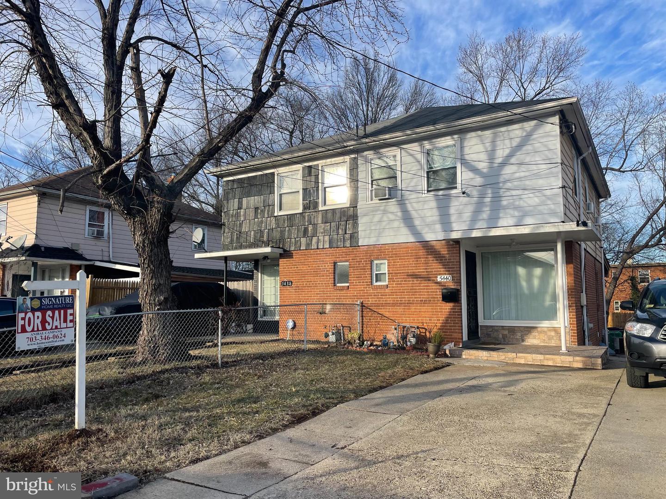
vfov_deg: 53.1
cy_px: 250
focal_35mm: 26
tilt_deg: +6.8
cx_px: 333
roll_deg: +0.8
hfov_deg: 67.3
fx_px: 500
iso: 32
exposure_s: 1/1642
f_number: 1.6
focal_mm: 4.2
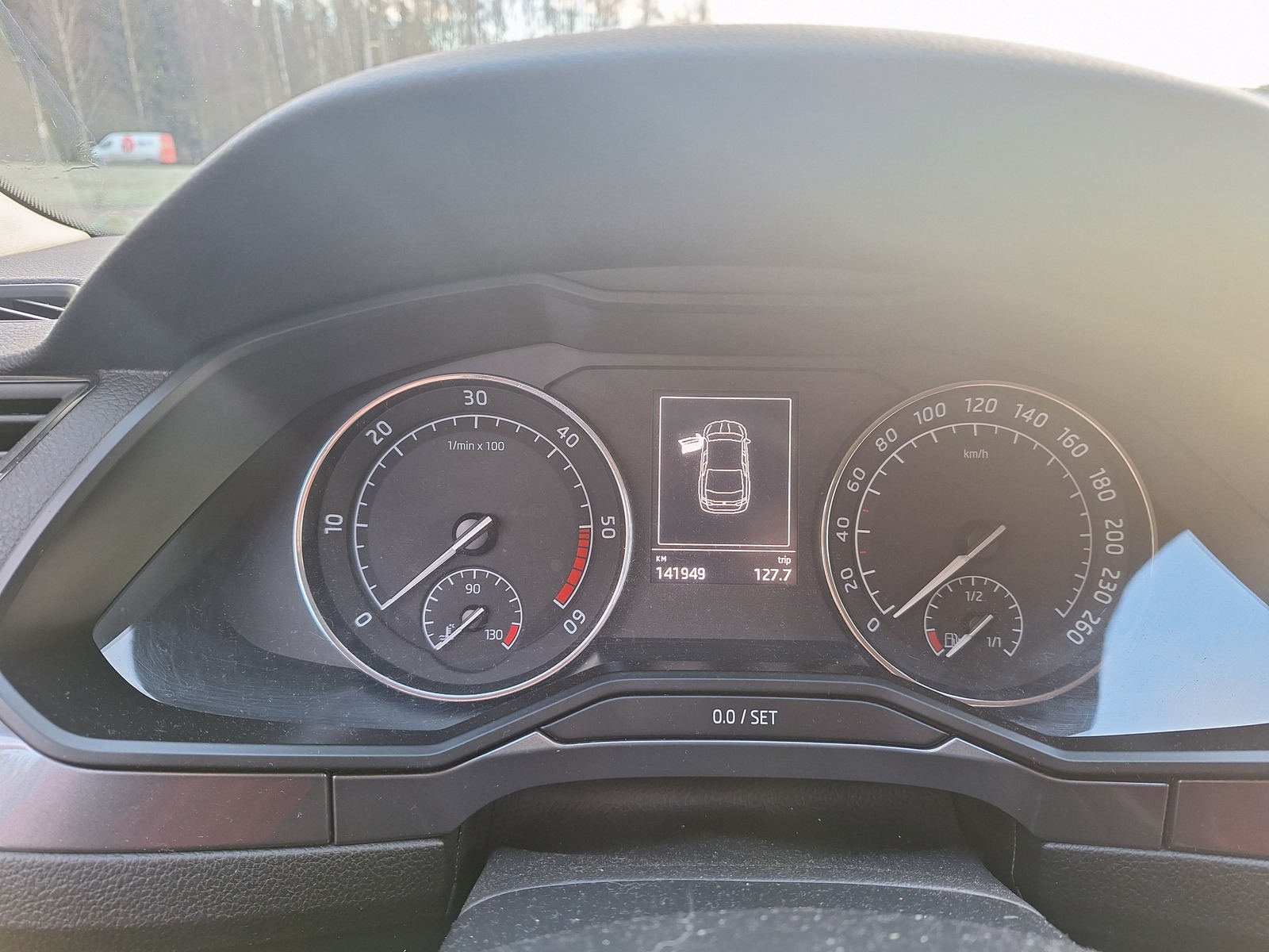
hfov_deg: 73.9
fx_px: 843
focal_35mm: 23
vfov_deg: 58.9
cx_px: 634
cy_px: 476
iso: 100
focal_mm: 5.54
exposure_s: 1/50
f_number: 1.8
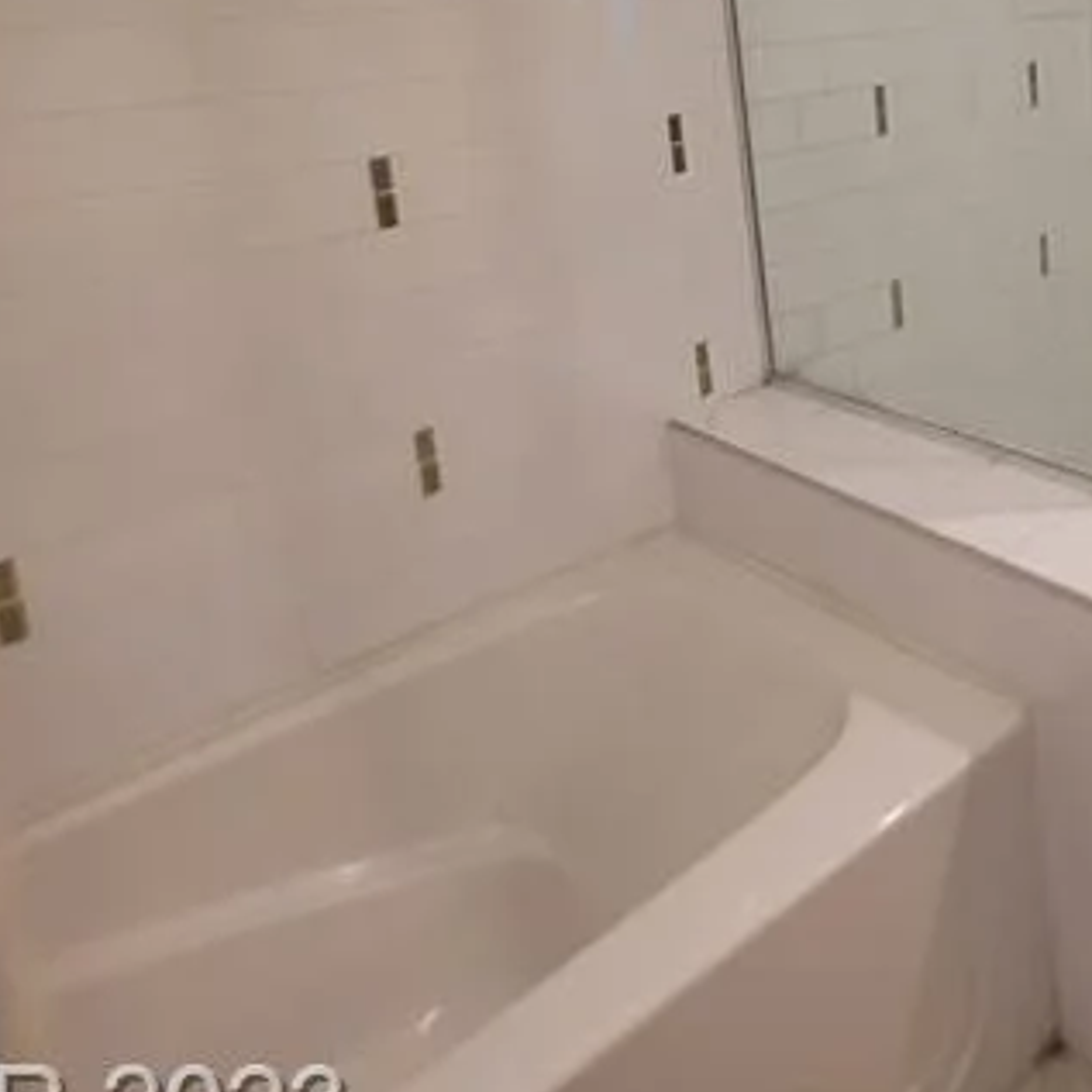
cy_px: 155
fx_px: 1035
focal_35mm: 29
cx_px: 1206
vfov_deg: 50.7
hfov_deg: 43.1
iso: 320
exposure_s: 1/30
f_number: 2.2
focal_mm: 2.2
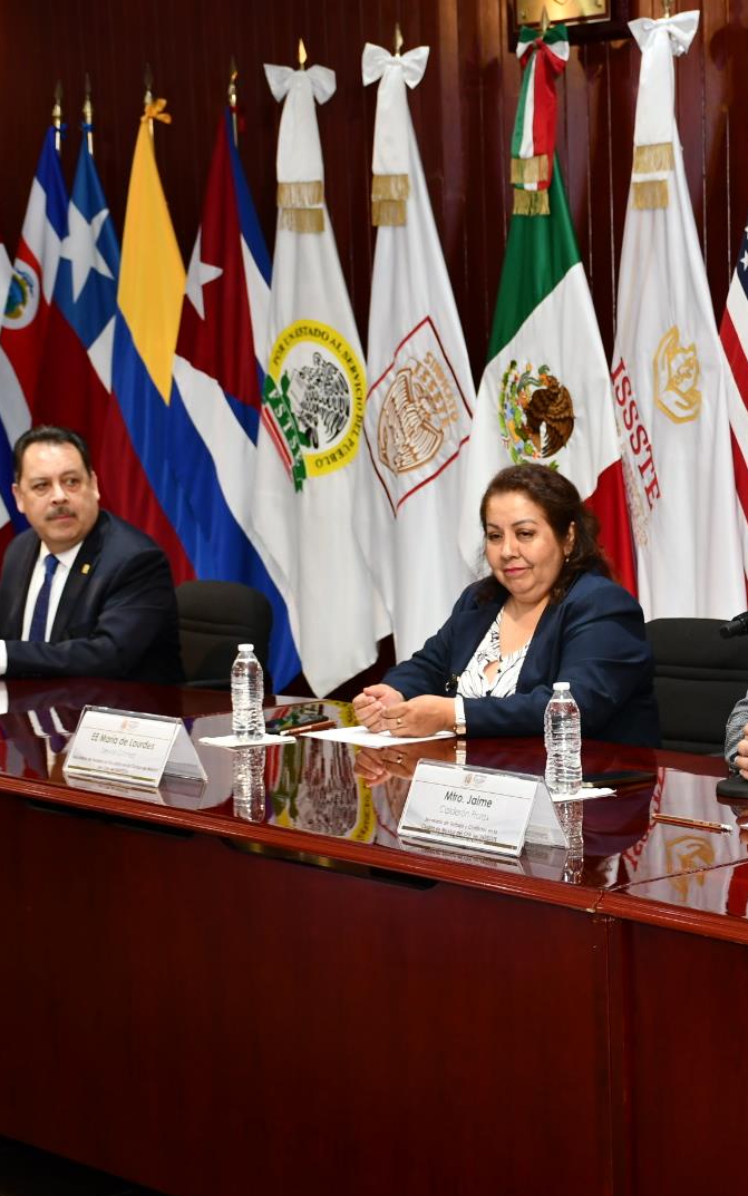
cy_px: 601
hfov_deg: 16.1
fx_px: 2608
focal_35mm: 80
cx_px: 651
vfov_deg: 25.8
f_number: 4.2
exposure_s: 1/60
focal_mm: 35
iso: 800
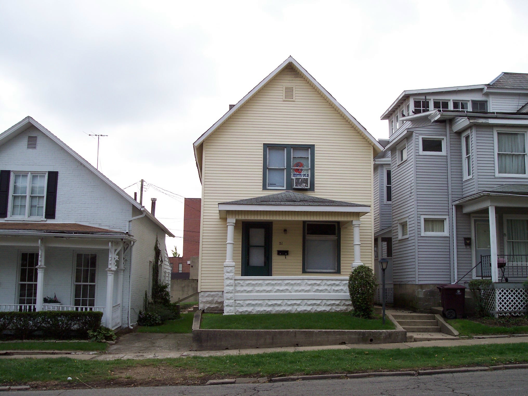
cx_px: 264
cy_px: 198
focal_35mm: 38
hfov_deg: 49.0
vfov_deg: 37.7
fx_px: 580
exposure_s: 1/350
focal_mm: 8
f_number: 4.8
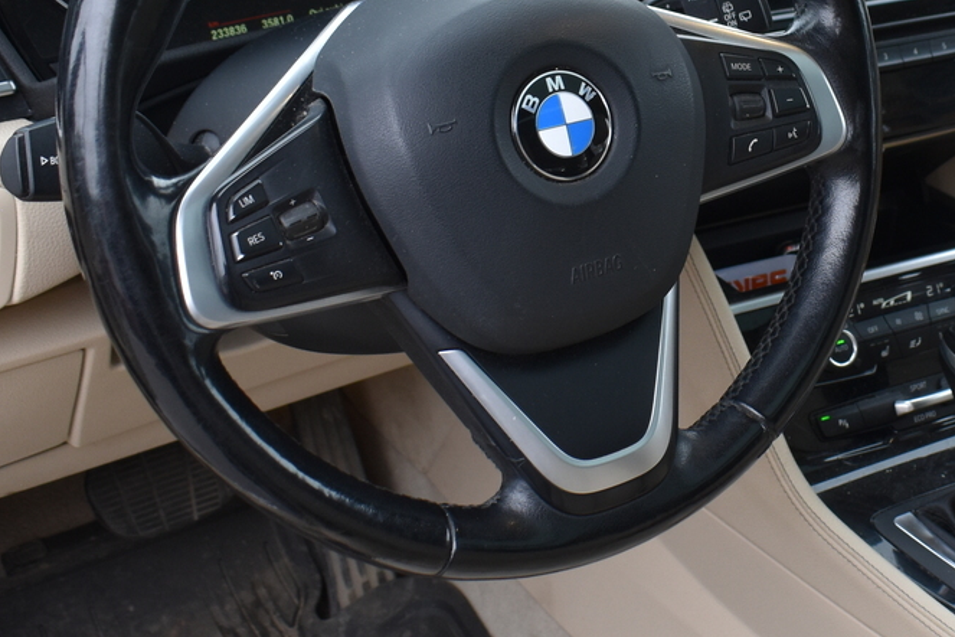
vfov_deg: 20.6
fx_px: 1751
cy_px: 288
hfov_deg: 29.8
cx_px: 761
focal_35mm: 66
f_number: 5.6
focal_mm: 18
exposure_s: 1/125
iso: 400
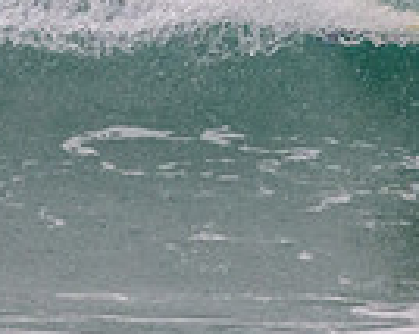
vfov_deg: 0.5
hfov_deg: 0.6
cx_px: 313
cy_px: -120
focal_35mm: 3258
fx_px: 40372
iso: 1400
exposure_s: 1/2000
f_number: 11
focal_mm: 800
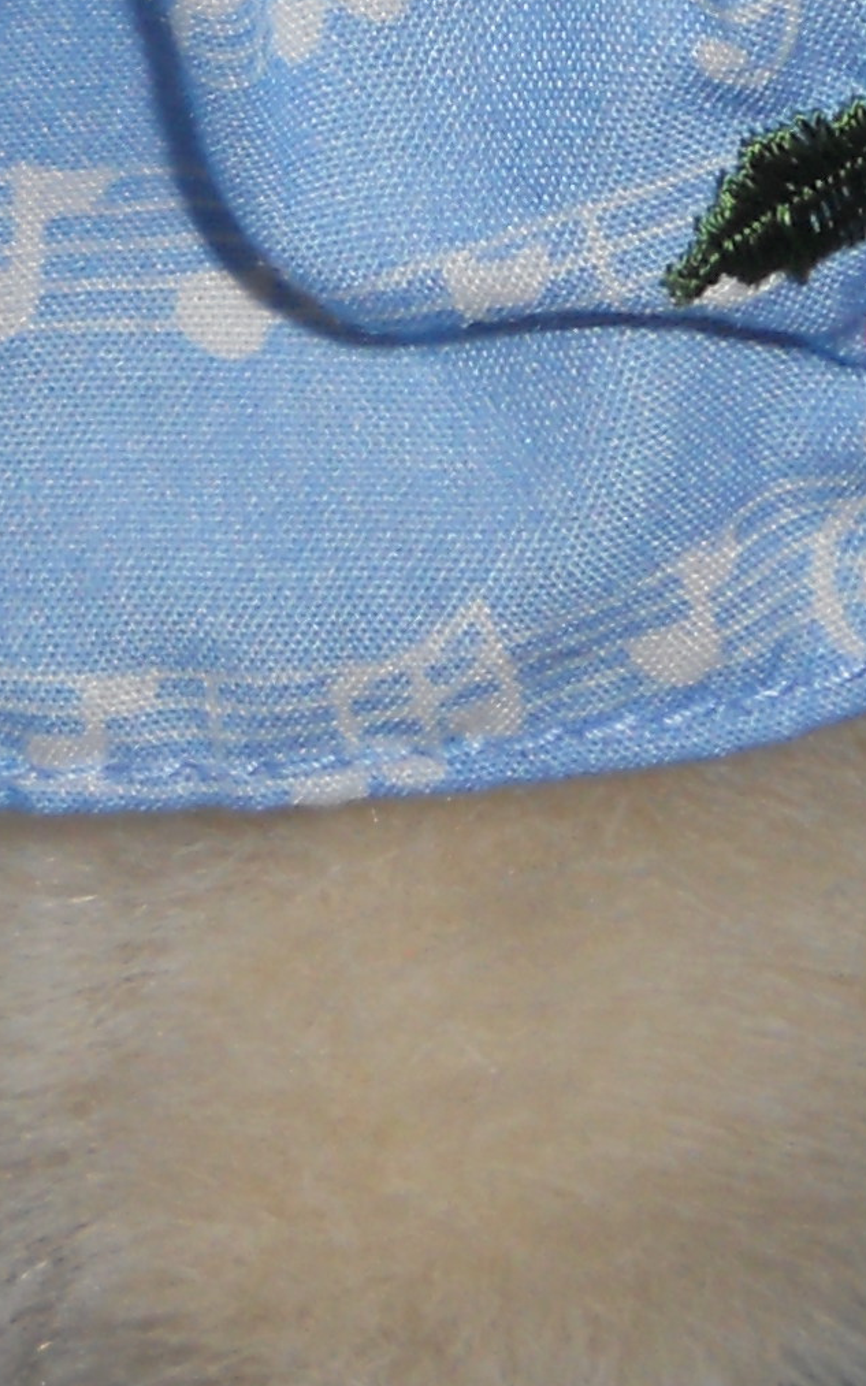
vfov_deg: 14.7
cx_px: -494
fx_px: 5061
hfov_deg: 9.5
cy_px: -577
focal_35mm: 134
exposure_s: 1/25
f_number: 8.8
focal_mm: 5.8
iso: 80
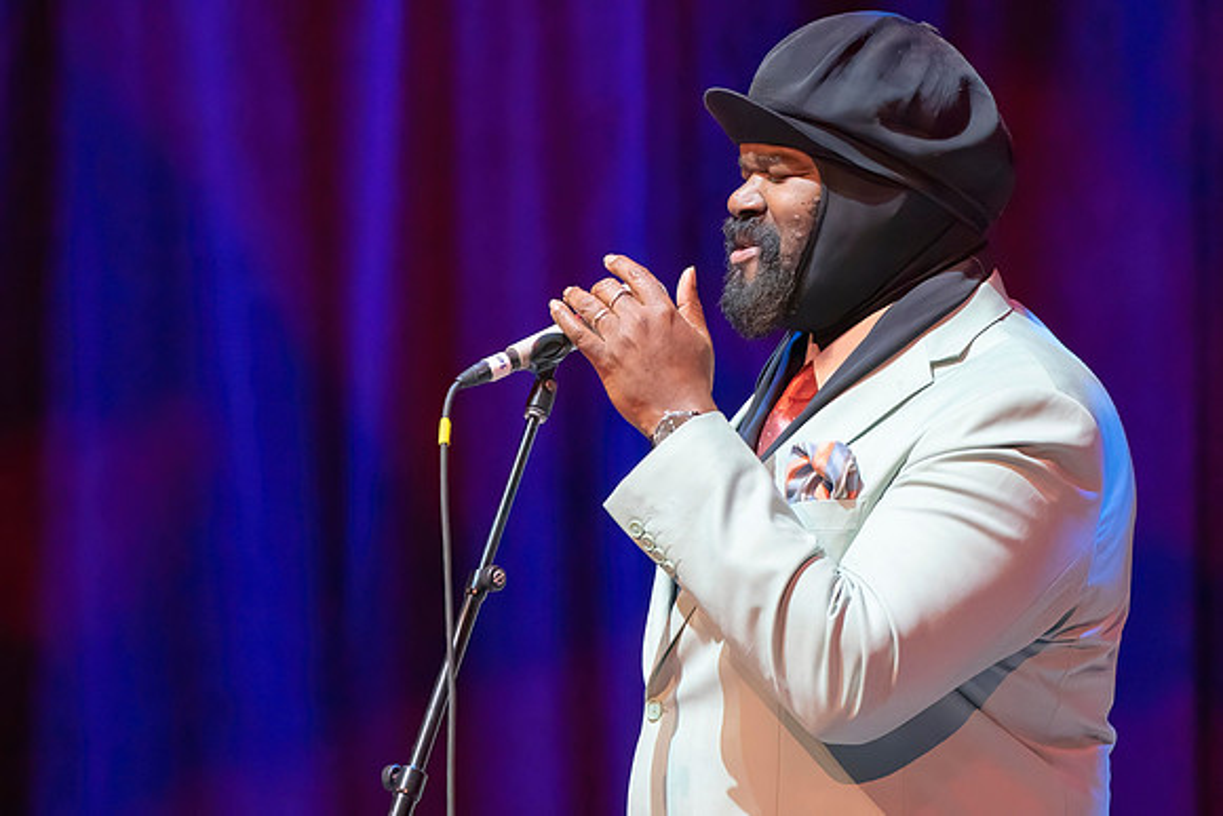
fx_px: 21262
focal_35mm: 626
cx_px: 555
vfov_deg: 2.2
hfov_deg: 3.3
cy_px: 625
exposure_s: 1/320
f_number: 5.6
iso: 5000
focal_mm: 376
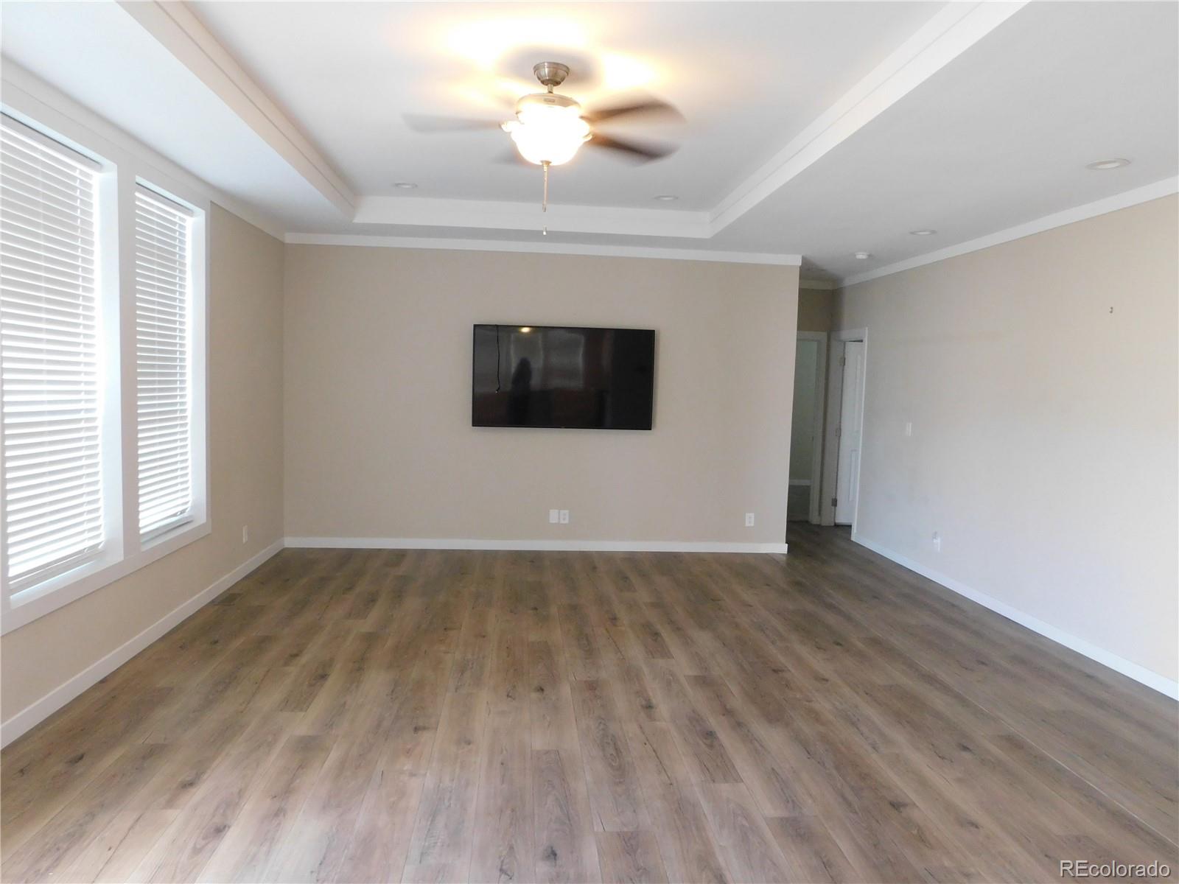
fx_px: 783
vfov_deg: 58.9
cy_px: 442
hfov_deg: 73.9
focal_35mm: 23
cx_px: 590
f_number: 3
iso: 400
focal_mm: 4
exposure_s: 1/25
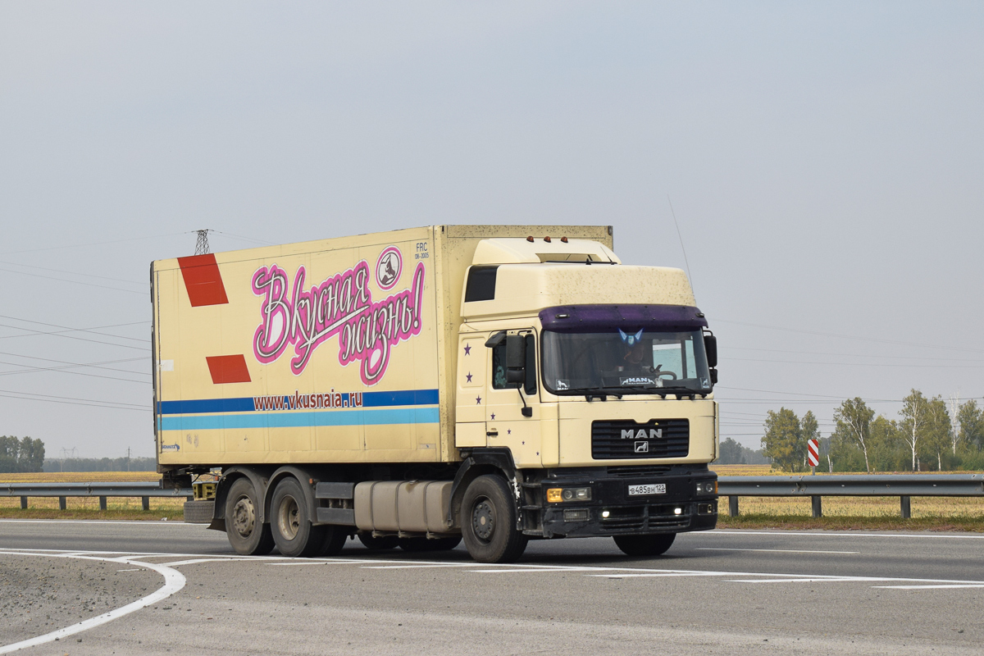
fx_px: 2255
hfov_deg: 24.6
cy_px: 328
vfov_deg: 16.6
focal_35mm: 82
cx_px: 492
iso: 200
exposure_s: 1/800
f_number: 6.3
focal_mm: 55
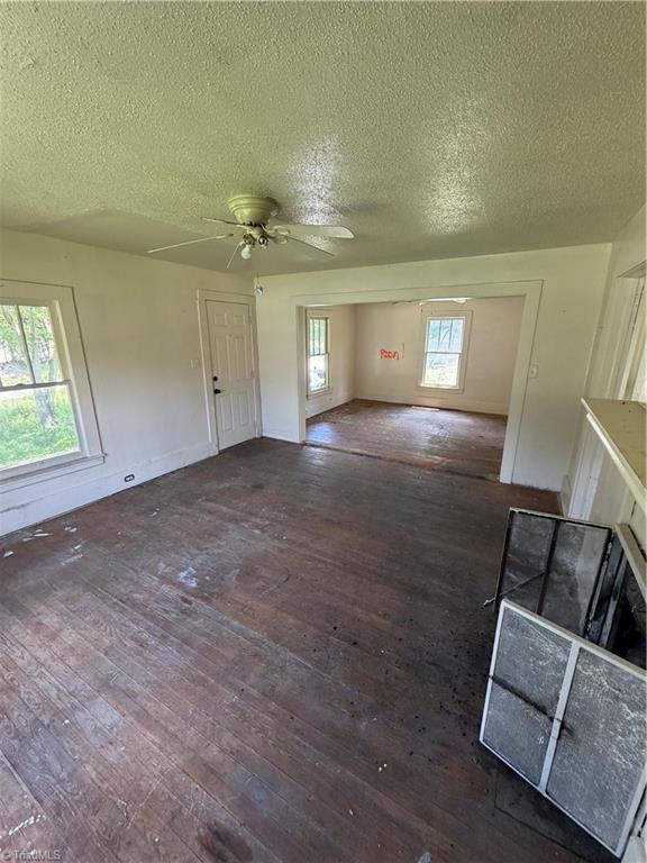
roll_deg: +0.6
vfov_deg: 102.1
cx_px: 324
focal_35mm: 14
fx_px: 349
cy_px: 432
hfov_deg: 85.7
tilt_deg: -15.7
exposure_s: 1/121
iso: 320
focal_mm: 2.22
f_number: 2.2
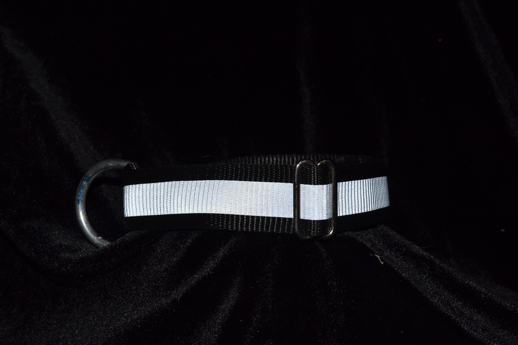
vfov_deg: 29.9
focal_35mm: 45
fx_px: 647
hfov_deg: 43.6
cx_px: 259
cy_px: 172
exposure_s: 1/60
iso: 100
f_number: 8
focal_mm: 30
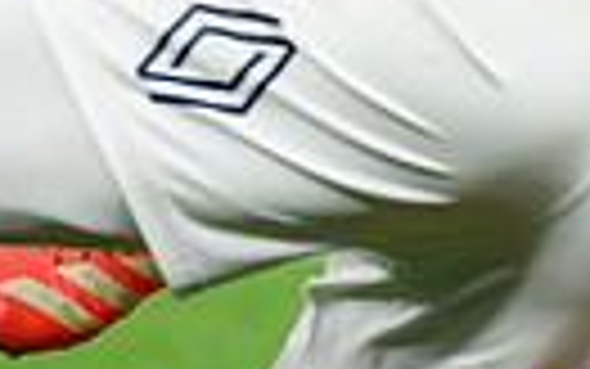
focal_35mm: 2657
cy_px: -769
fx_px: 42741
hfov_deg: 0.8
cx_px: 1084
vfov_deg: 0.5
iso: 3200
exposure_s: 1/2500
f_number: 2.8
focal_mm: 400
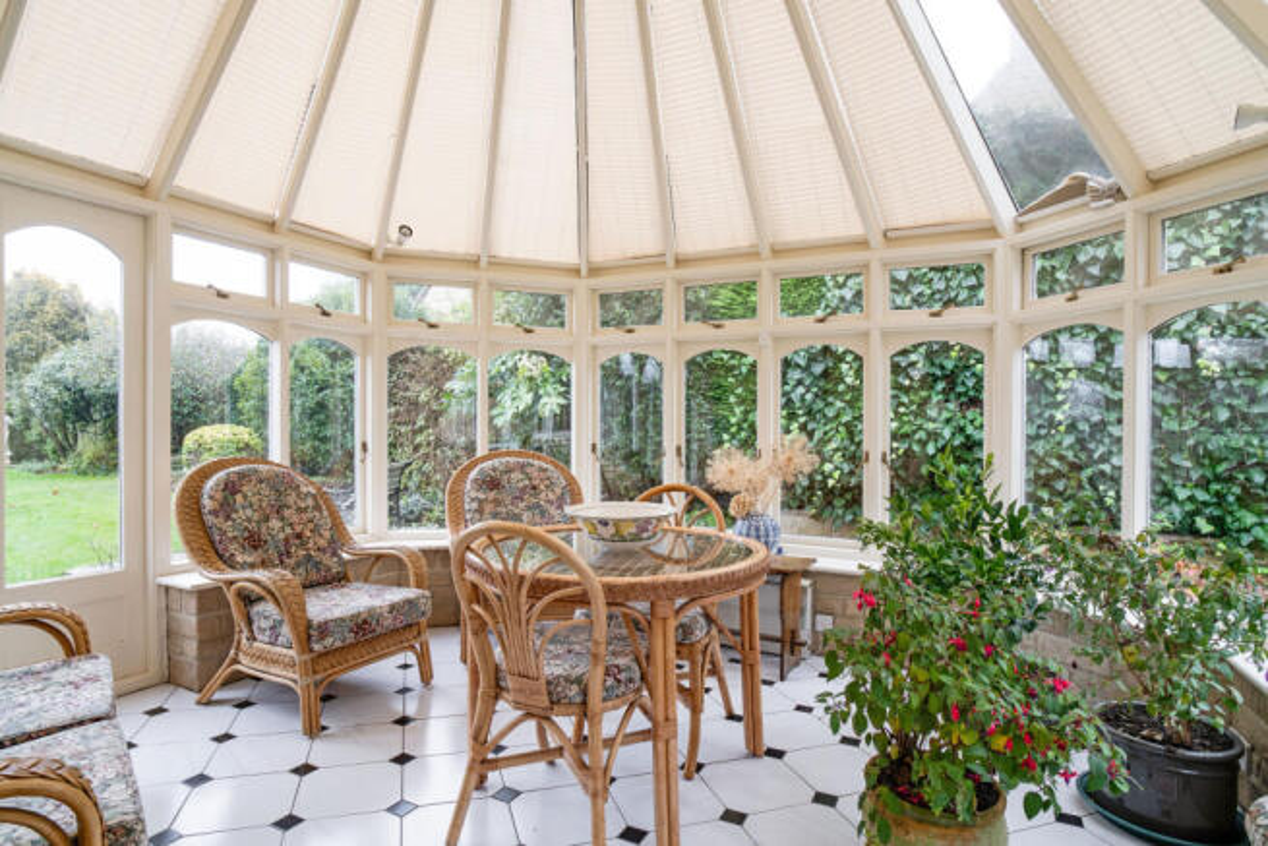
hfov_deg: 90.0
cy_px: 423
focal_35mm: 18
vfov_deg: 67.4
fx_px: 634
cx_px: 634
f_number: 8
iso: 400
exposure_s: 1/5
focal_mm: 18
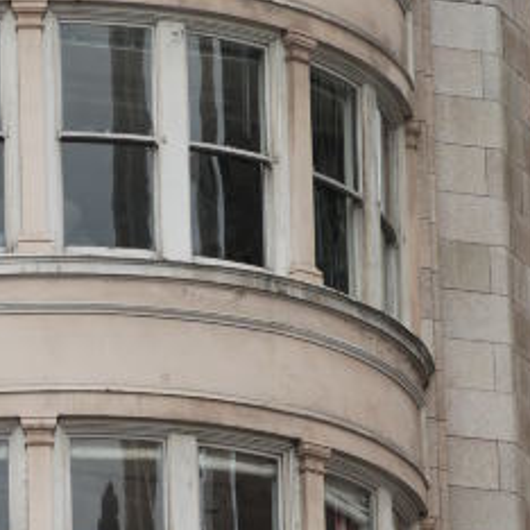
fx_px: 6565
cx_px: 89
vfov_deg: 4.6
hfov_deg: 4.6
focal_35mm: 379
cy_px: 496
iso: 200
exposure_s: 1/400
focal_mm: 112
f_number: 5
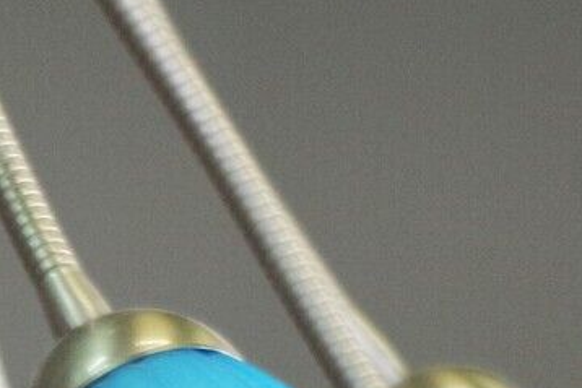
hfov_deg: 4.9
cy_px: 887
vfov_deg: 3.3
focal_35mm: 419
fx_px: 6776
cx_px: -431
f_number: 5.6
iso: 800
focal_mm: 50
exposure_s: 1/30
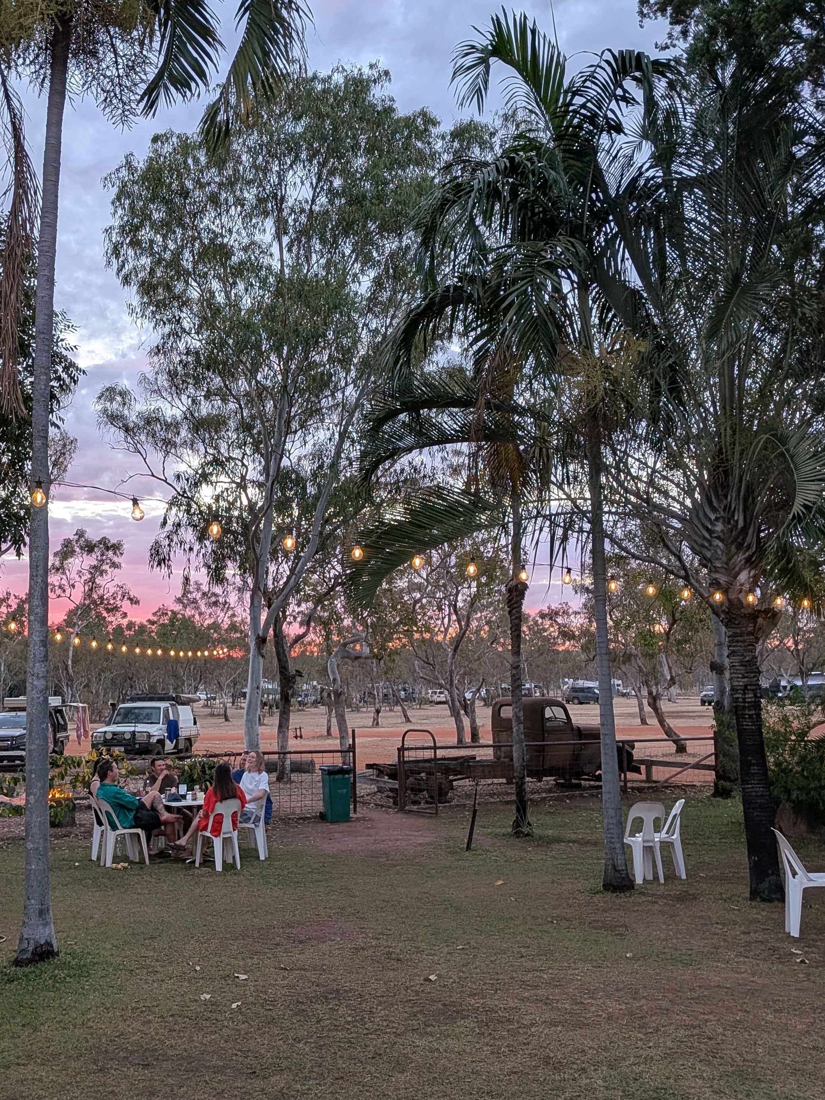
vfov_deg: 52.6
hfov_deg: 40.4
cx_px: 304
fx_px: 1112
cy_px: 573
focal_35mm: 35
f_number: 1.7
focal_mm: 4.53
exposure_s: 1/50
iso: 41
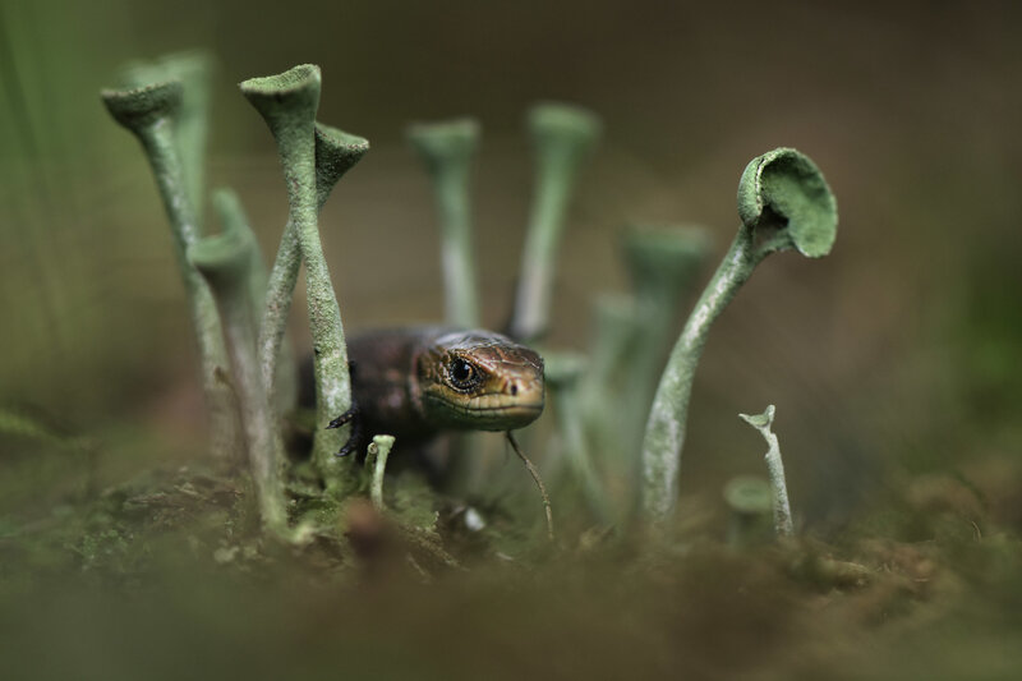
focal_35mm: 158
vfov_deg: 8.7
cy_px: 340
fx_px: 4470
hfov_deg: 13.0
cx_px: 511
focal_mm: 105
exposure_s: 1/200
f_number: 5.6
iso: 500
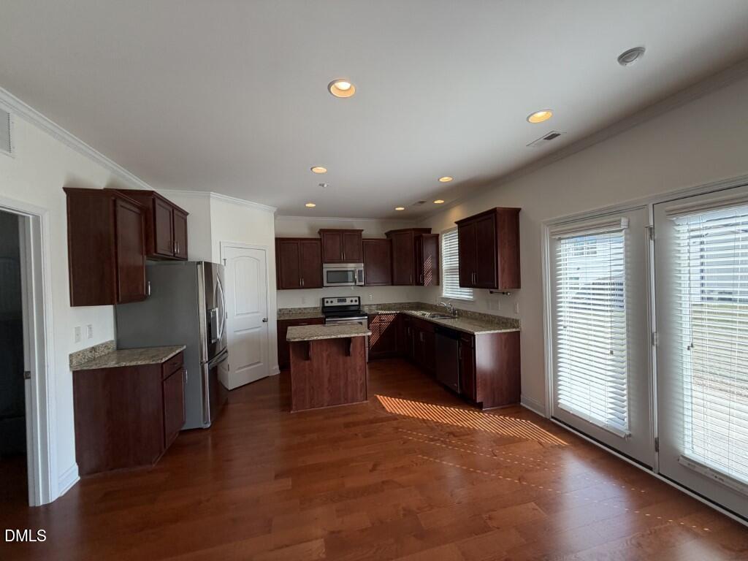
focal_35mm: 14
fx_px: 303
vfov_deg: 85.7
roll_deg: +1.8
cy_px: 280
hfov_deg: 102.1
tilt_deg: +3.9
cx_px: 374
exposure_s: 1/121
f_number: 2.2
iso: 64
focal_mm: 2.22
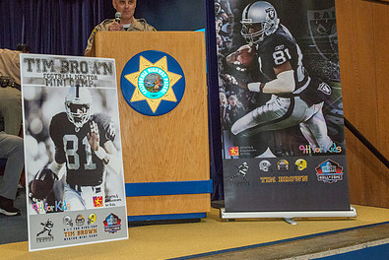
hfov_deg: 37.6
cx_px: 119
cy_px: 104
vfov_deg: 26.0
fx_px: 562
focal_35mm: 52
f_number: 8
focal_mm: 35
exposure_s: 1/80
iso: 6400
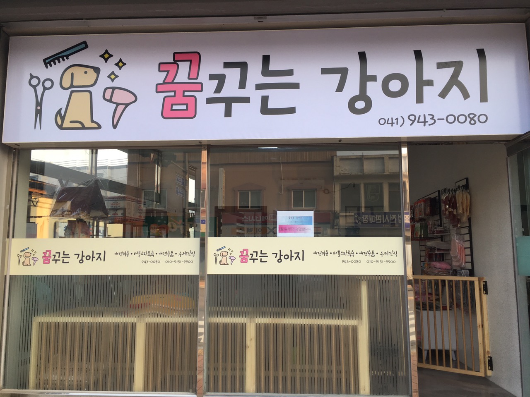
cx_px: 265
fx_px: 444
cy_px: 198
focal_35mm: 29
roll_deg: -0.1
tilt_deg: +6.8
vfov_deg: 48.2
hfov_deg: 61.7
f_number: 2.2
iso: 25
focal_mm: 4.15
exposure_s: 1/120
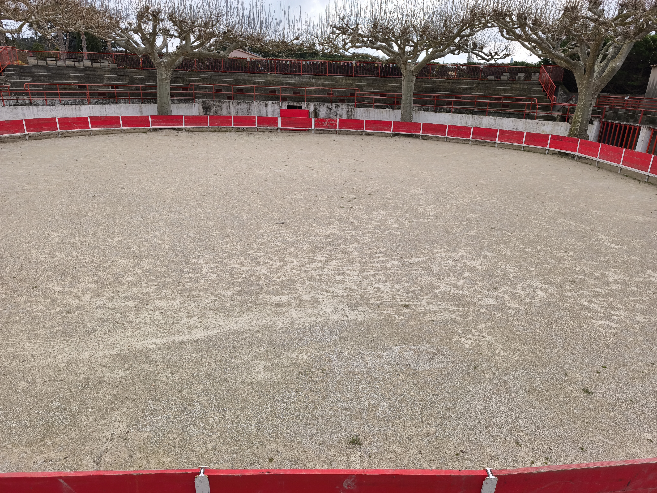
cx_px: 328
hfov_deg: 73.9
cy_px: 246
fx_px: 437
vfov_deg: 58.9
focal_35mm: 23
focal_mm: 6.57
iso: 50
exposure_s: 1/832
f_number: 1.6
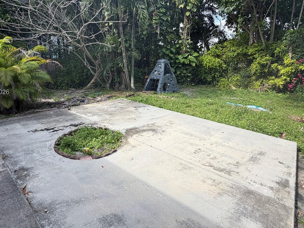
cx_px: 142
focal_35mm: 20
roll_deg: +0.5
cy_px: 93
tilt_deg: -10.5
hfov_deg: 81.6
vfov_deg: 65.4
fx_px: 176
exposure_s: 1/502
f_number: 2.2
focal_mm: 2.22
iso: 40
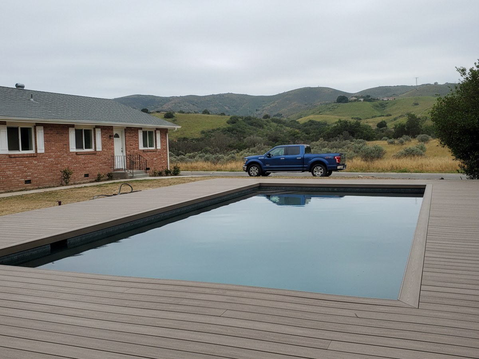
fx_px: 318
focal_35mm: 23
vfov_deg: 58.9
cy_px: 180
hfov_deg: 73.9
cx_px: 240
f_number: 1.8
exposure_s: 1/780
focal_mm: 6.4
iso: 140
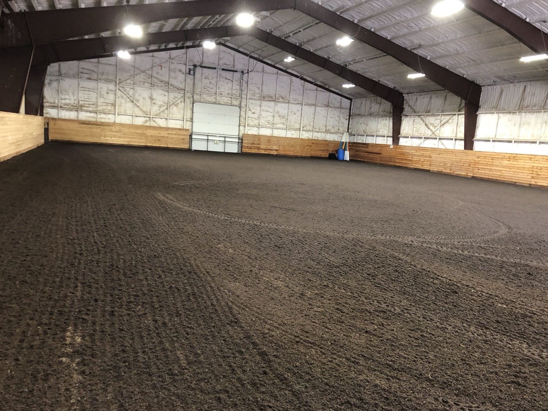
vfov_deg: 49.7
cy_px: 206
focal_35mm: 28
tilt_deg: -9.3
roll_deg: -4.2
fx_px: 443
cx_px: 274
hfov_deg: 63.4
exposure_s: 1/15
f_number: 1.8
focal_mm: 4
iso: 80
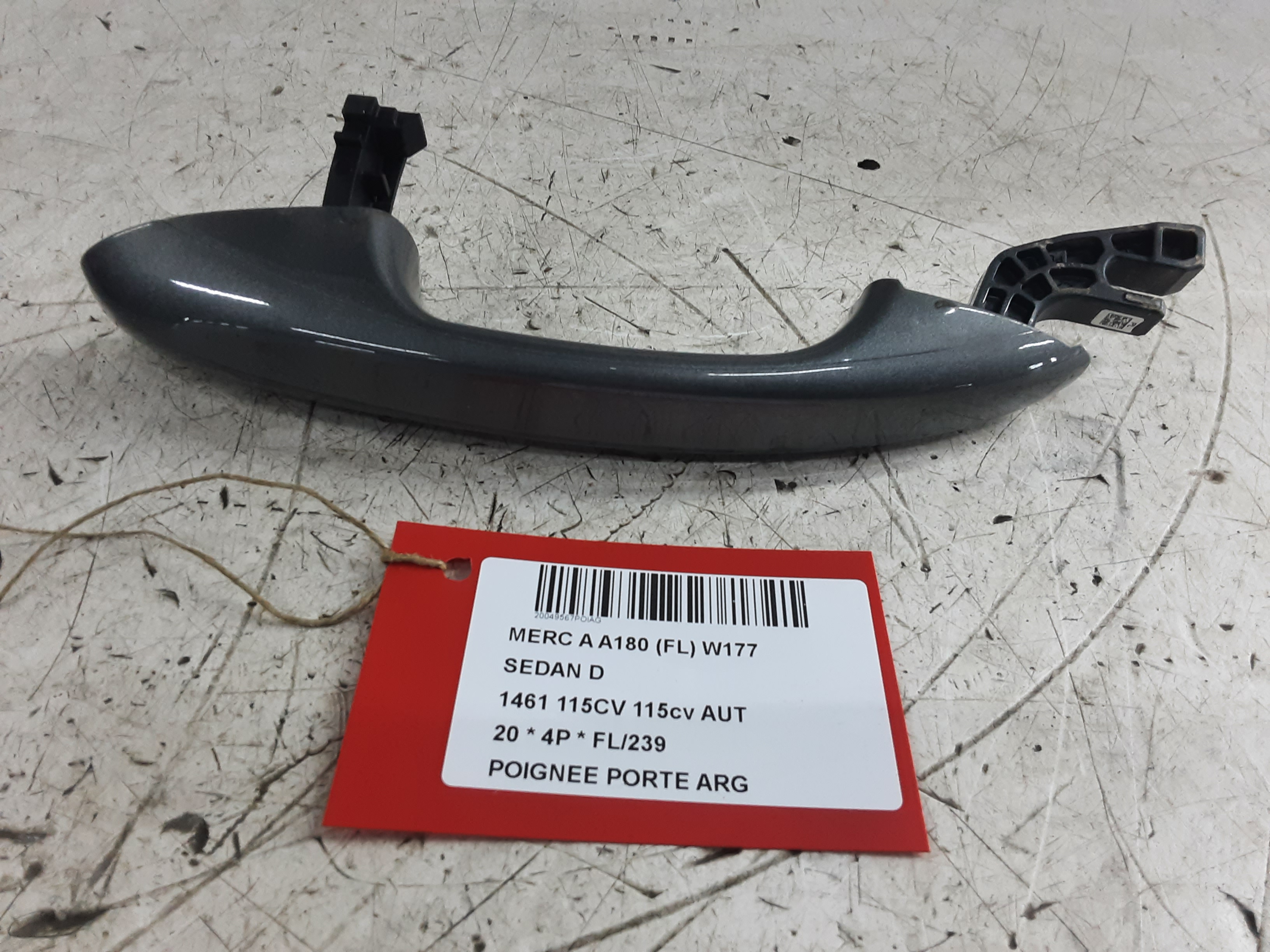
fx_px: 991
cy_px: 476
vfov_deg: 51.4
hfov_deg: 65.3
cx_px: 635
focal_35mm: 27
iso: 125
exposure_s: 1/50
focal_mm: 2.91
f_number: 1.9
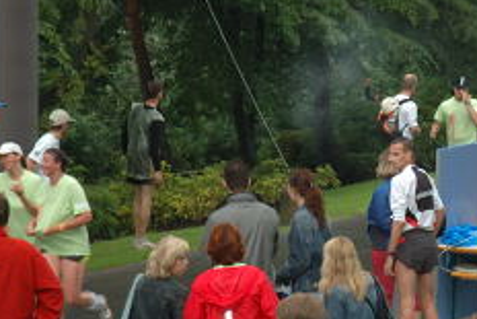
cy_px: 102
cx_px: 491
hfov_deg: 10.2
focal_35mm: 200
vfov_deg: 6.9
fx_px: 2654
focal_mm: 55
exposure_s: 1/60
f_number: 4.5
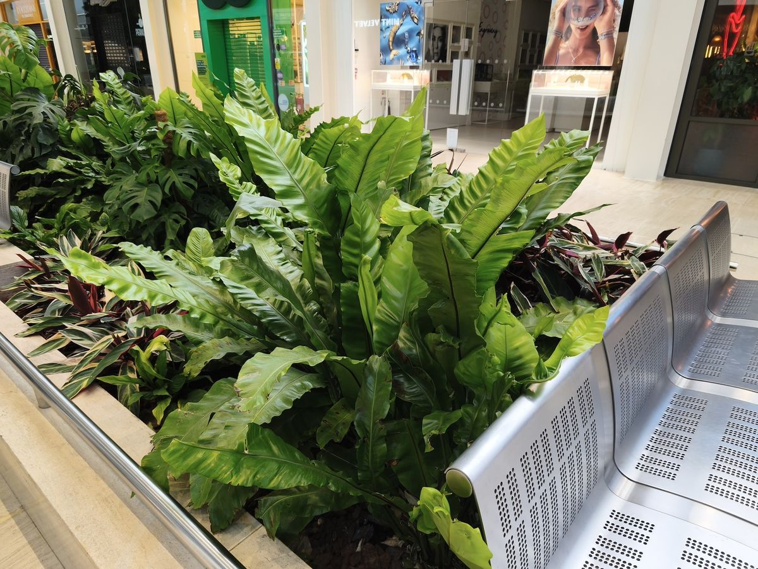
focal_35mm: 23
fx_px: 504
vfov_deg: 58.9
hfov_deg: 73.9
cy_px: 284
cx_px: 379
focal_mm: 5.35
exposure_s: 1/100
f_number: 1.7
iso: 200
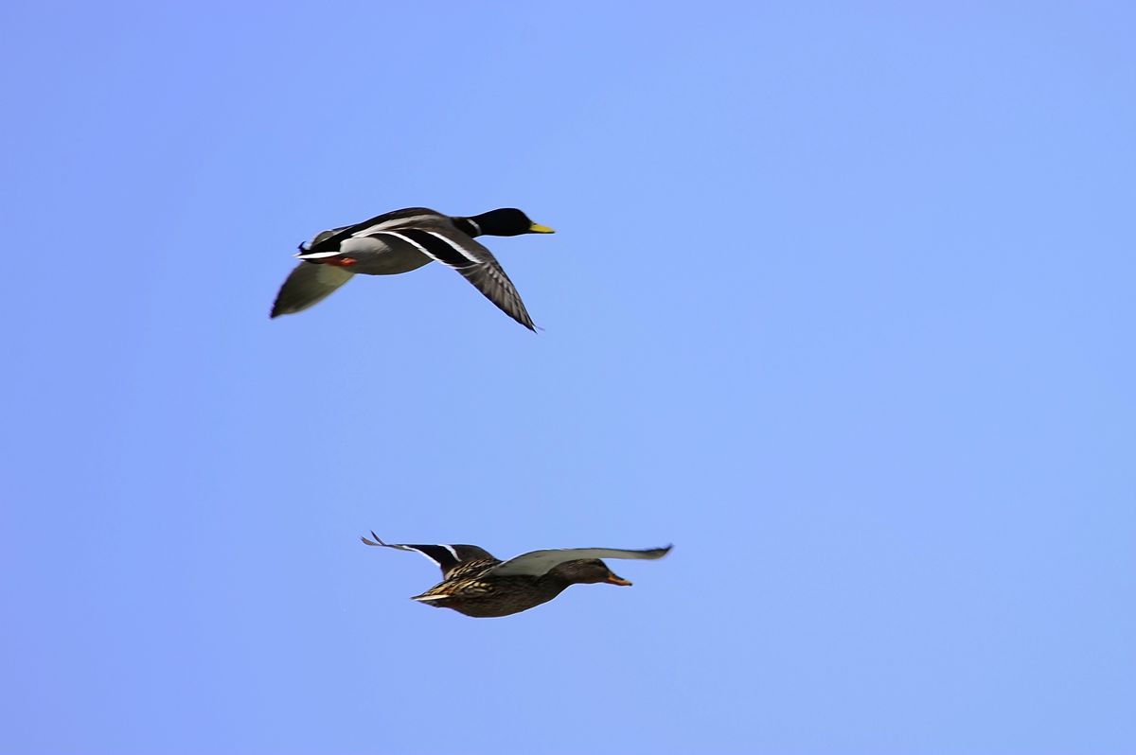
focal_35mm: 600
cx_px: 568
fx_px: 18917
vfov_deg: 2.3
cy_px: 378
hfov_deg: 3.4
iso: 200
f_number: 8
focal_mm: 600
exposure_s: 1/800
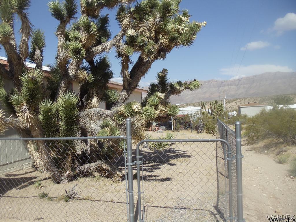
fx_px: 376
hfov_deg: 42.9
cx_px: 148
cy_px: 111
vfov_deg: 32.9
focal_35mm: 44
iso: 100
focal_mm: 6
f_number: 7.1
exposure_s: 1/400
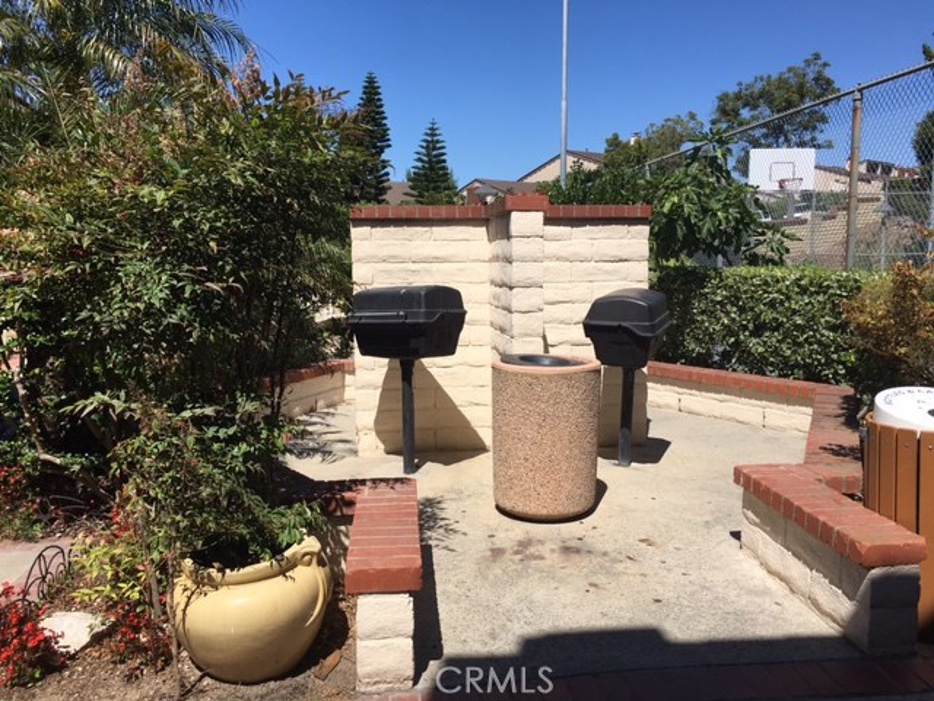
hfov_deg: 61.7
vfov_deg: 48.2
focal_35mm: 29
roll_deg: +1.0
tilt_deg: -5.0
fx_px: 782
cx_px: 467
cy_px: 350
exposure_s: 1/2198
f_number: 2.2
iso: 25
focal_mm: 4.15
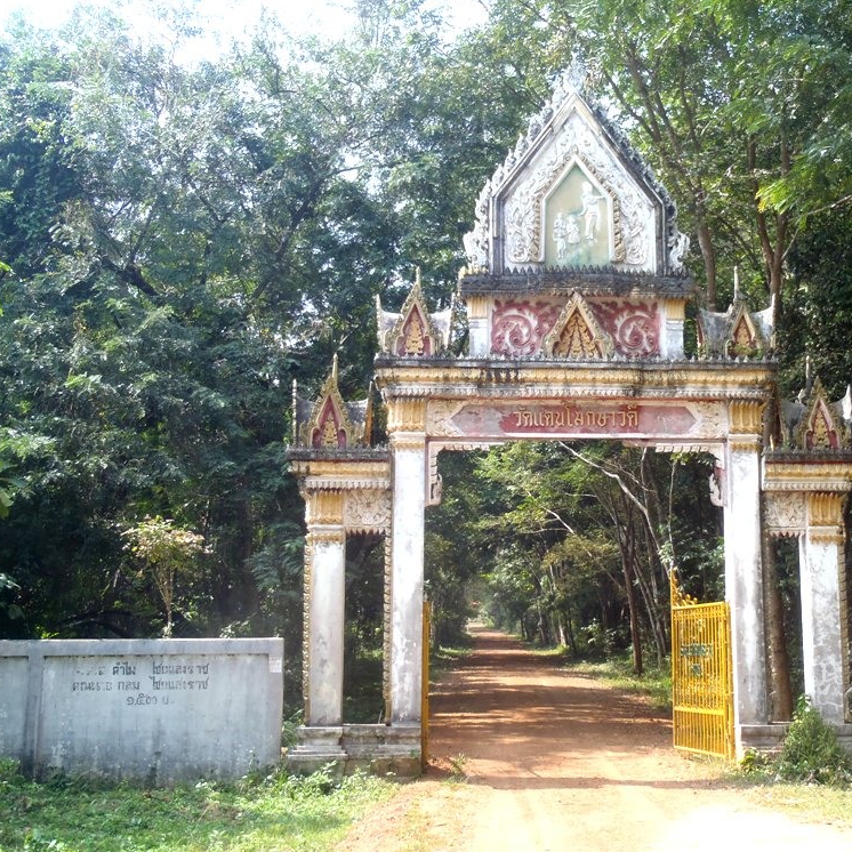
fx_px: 1253
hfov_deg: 37.2
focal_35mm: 45
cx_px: 557
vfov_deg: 37.6
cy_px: 426
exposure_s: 1/125
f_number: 4.6
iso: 80
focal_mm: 6.83
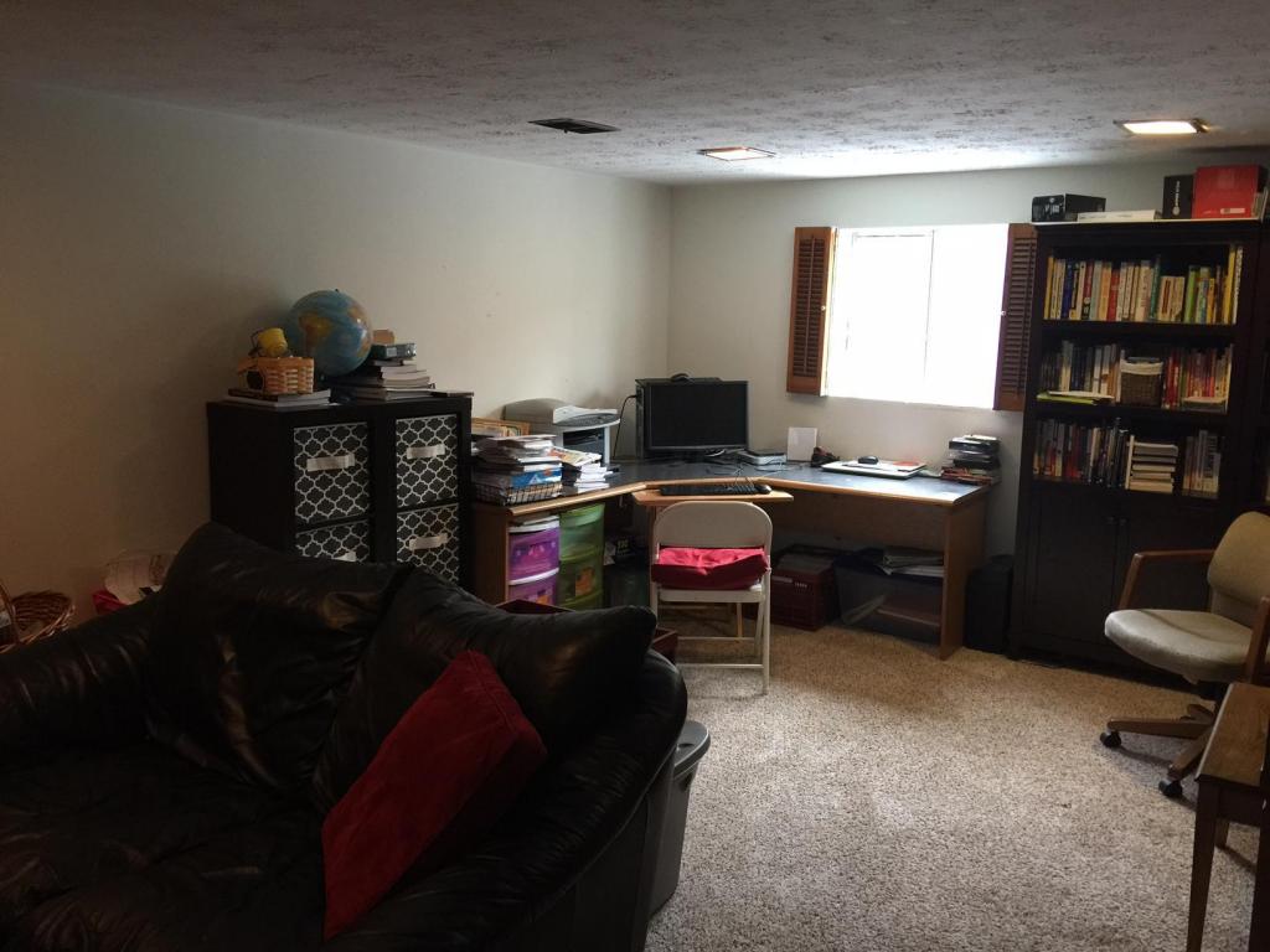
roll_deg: -1.0
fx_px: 1064
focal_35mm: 29
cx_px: 635
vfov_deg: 48.2
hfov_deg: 61.7
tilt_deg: -10.5
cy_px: 476
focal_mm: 4.15
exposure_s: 1/15
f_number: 2.2
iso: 100
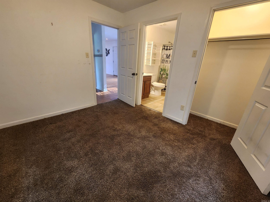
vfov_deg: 89.9
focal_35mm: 13
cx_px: 135
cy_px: 101
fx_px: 101
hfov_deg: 106.2
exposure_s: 1/40
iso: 320
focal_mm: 2.2
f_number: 2.2
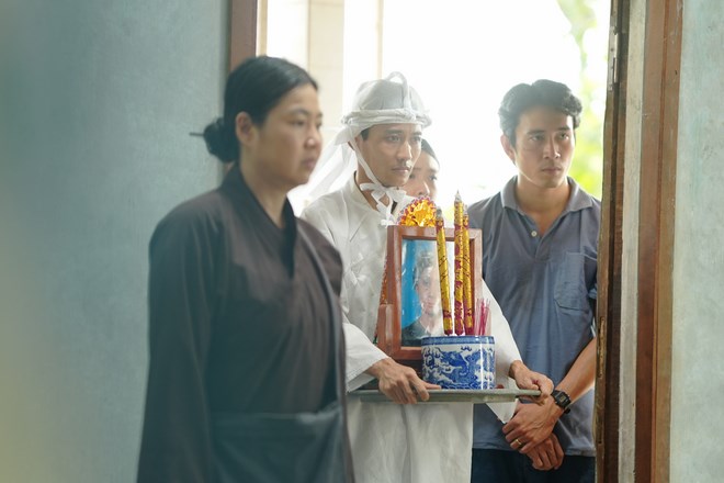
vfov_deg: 10.8
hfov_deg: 16.1
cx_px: 362
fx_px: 2554
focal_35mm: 127
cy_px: 242
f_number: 1.6
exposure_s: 1/640
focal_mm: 85
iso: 500
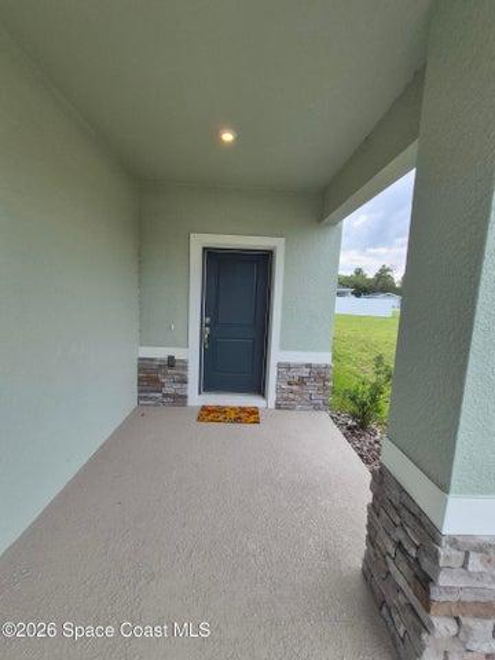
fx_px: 248
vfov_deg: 106.2
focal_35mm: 13
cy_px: 330
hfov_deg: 89.9
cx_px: 248
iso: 40
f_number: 2.2
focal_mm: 1.74
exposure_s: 1/339
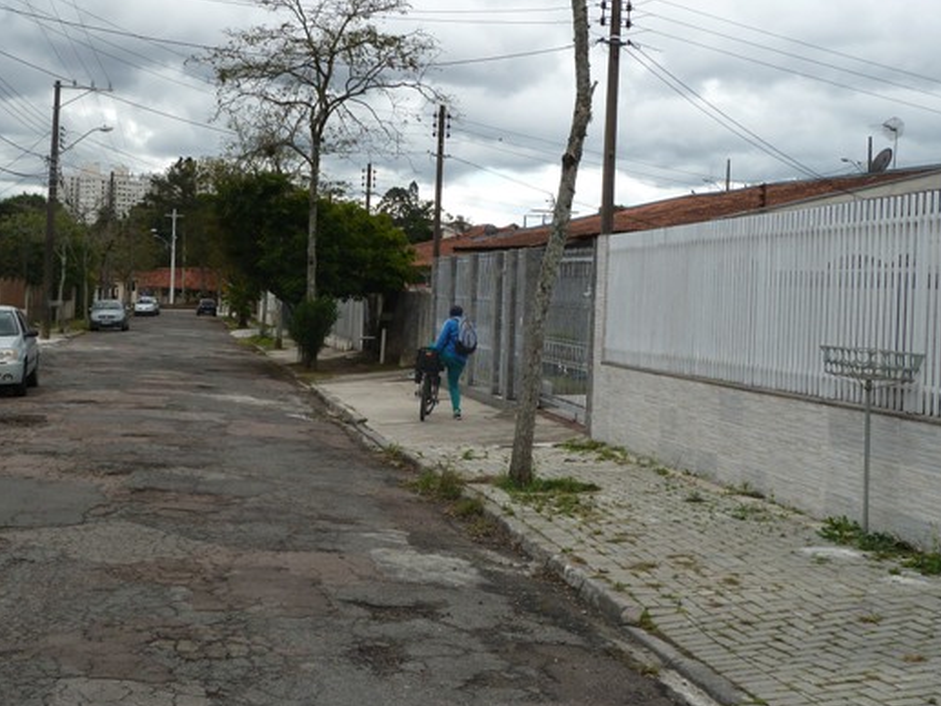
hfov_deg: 36.7
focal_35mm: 52
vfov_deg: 28.0
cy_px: 349
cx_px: 397
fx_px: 1414
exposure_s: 1/320
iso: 80
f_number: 4
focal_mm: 6.9
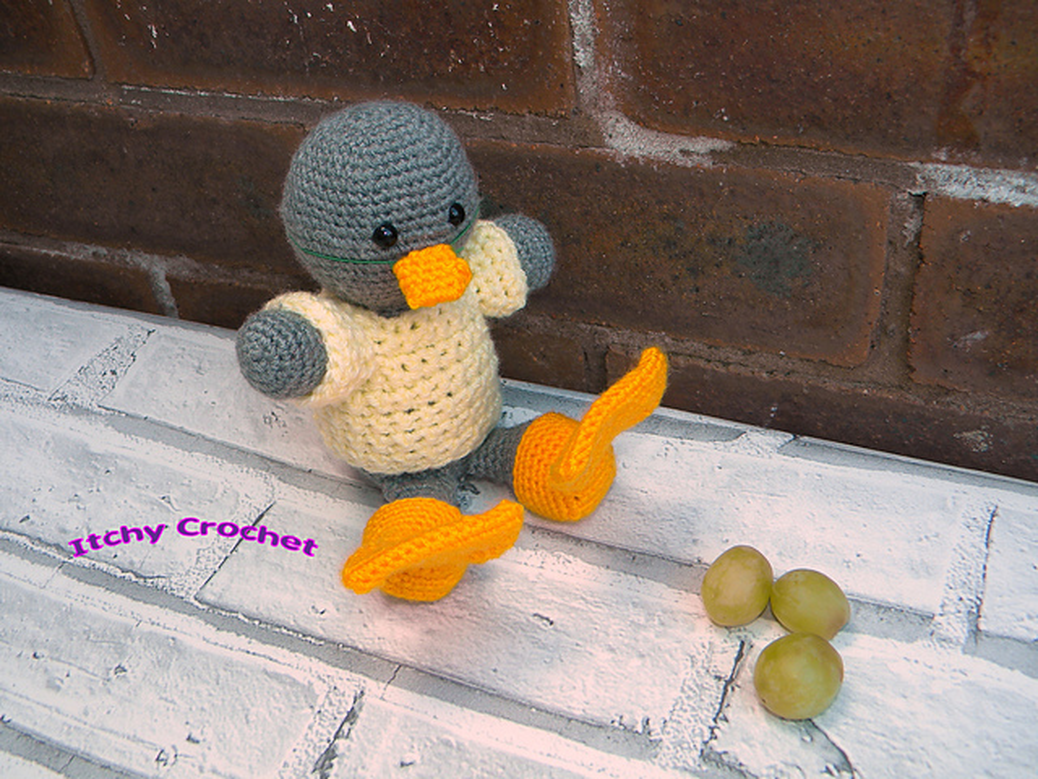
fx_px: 1080
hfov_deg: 51.4
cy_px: 390
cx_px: 519
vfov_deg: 39.7
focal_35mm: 36
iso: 88
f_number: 3.7
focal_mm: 6.4
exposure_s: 1/54
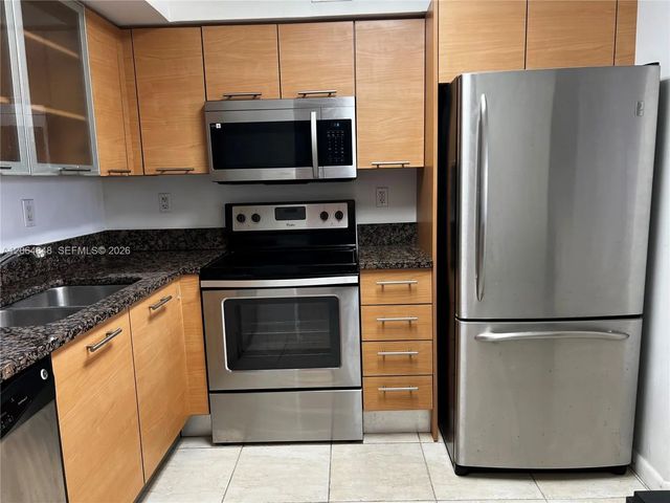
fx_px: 503
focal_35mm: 26
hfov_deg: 67.3
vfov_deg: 53.1
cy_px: 252
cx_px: 335
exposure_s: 1/59
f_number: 1.5
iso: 80
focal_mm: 5.7
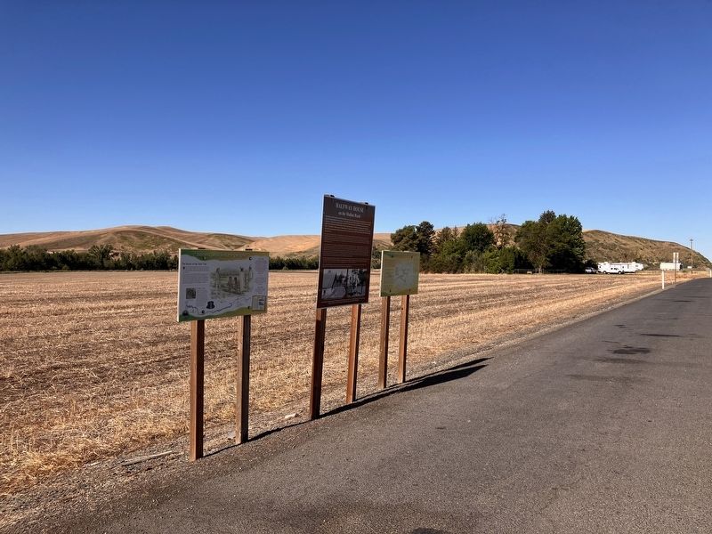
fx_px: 576
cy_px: 267
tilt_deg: -1.2
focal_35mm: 28
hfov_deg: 63.4
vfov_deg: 49.7
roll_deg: -1.5
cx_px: 356
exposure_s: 1/2315
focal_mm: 3.99
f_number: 1.8
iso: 32
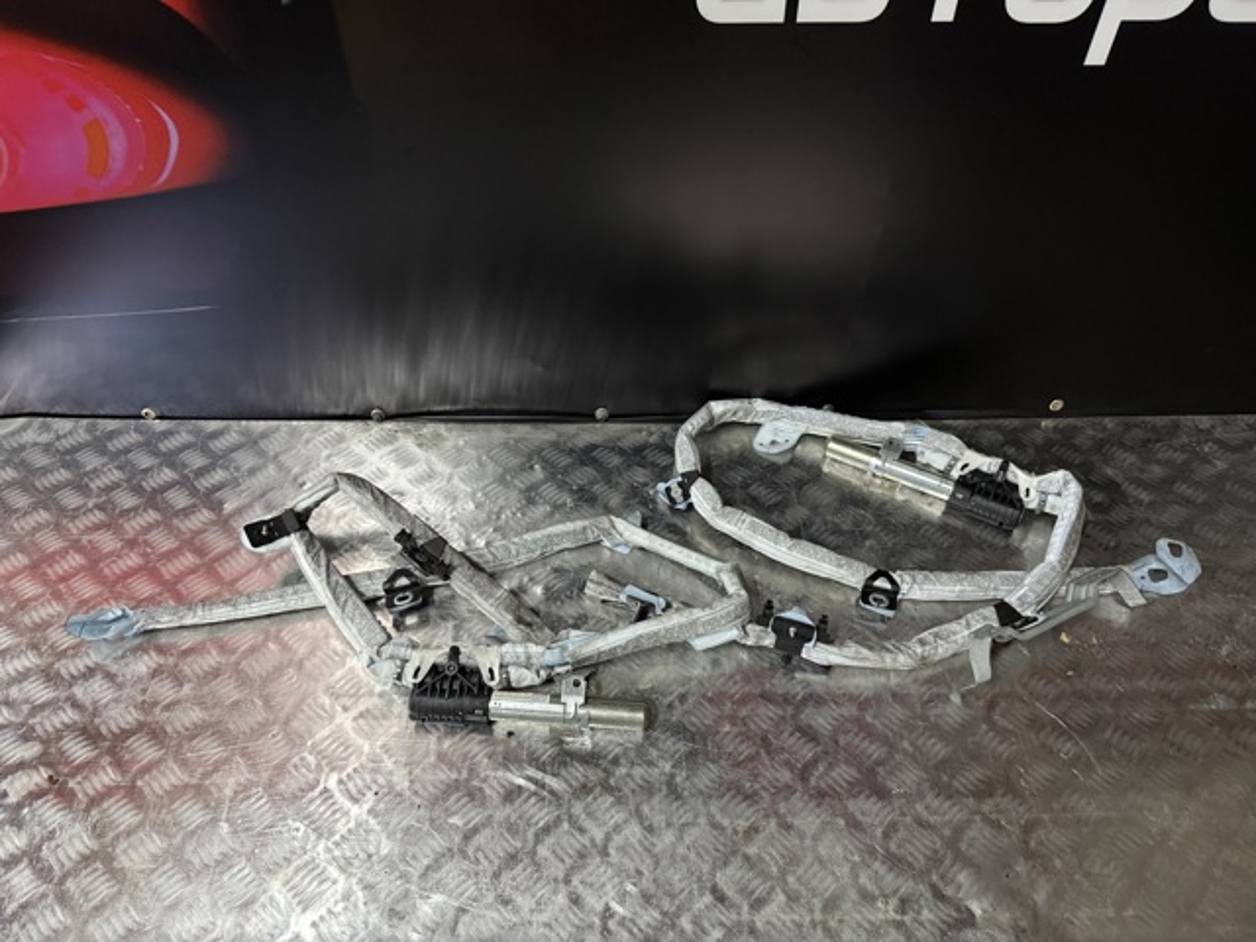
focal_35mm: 24
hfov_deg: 71.6
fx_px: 871
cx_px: 628
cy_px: 471
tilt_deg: -46.0
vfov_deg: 56.8
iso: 320
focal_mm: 6.76
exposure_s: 1/50
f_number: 1.78
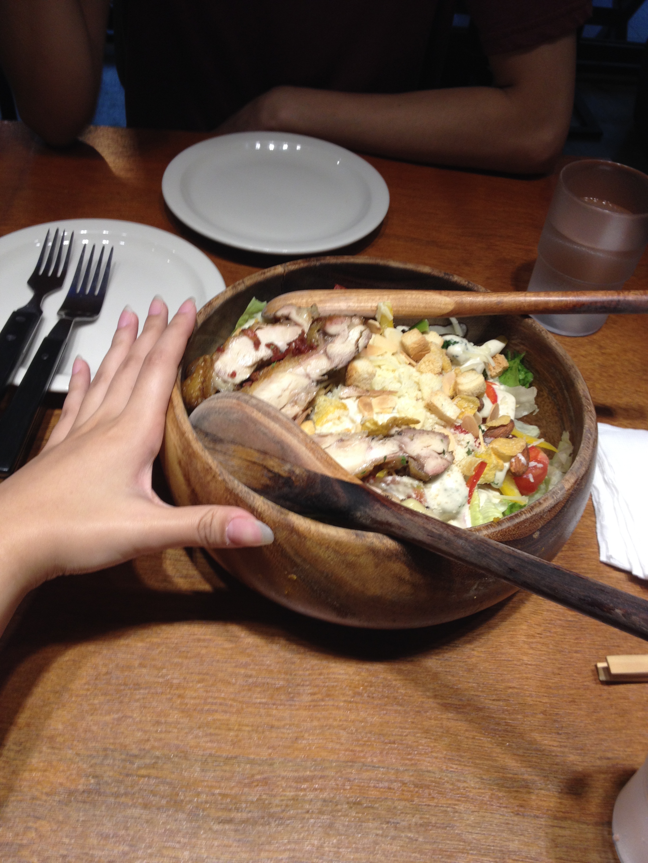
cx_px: 324
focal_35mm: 35
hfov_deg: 40.7
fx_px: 874
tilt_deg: -47.9
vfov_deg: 52.6
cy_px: 432
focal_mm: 4.28
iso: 50
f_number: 2.4
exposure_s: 1/40
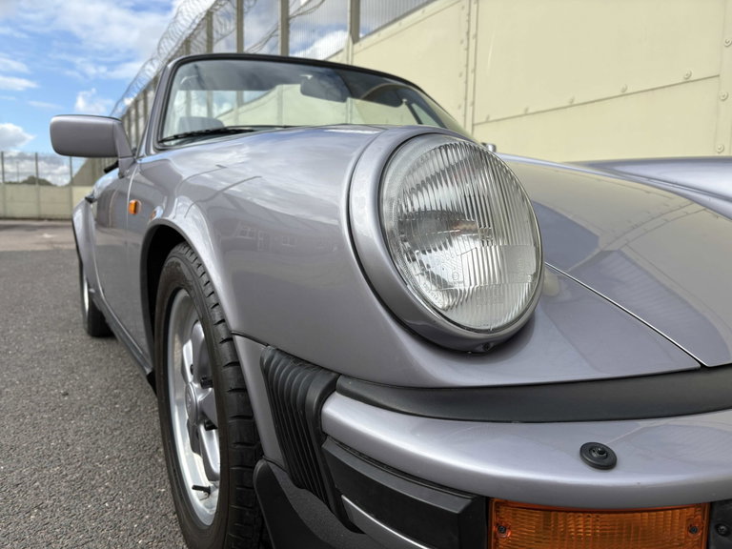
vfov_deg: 53.1
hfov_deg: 67.3
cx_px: 366
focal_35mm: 26
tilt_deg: -4.9
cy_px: 274
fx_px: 550
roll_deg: -0.9
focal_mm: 5.96
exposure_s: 1/2865
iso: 50
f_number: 1.6
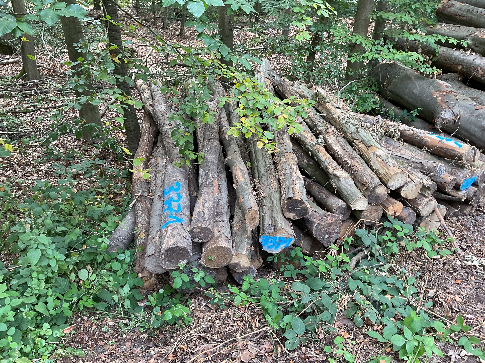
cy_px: 182
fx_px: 406
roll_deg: -2.7
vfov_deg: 48.2
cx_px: 242
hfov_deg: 61.7
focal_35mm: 29
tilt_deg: -26.2
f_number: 1.8
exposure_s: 1/120
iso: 64
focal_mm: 3
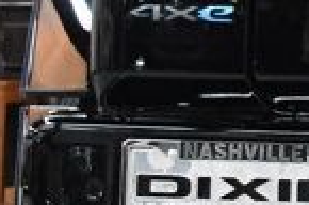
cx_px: 641
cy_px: -75
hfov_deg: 7.2
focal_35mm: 276
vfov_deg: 4.9
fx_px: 2364
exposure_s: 1/125
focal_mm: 26
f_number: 3.8
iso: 3200
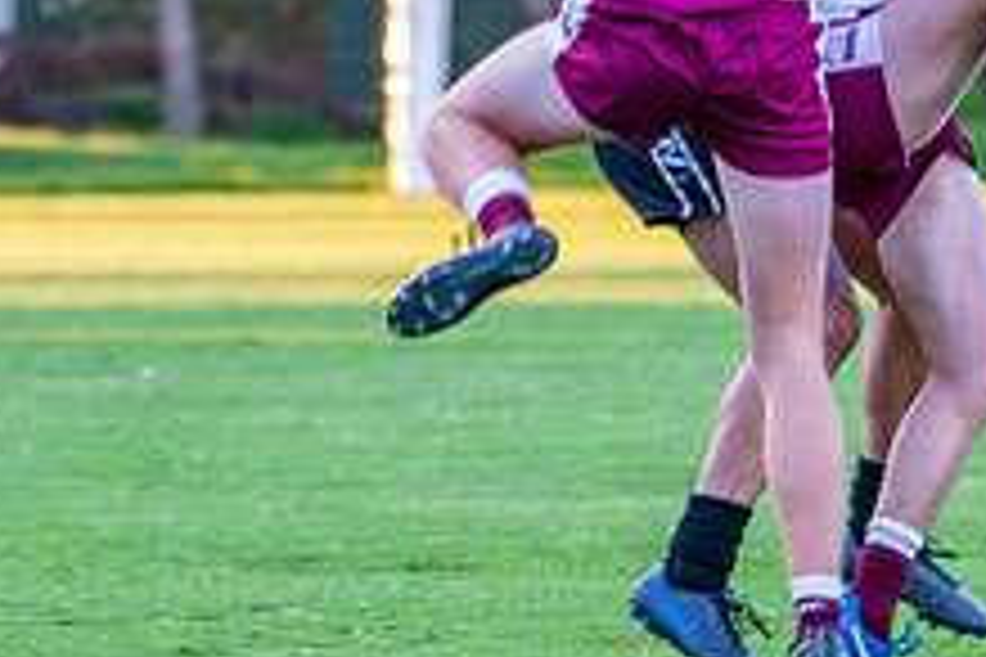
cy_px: -14
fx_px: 15200
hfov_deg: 3.7
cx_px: 845
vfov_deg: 2.5
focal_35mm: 555
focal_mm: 200
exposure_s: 1/250
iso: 1600
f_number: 5.6
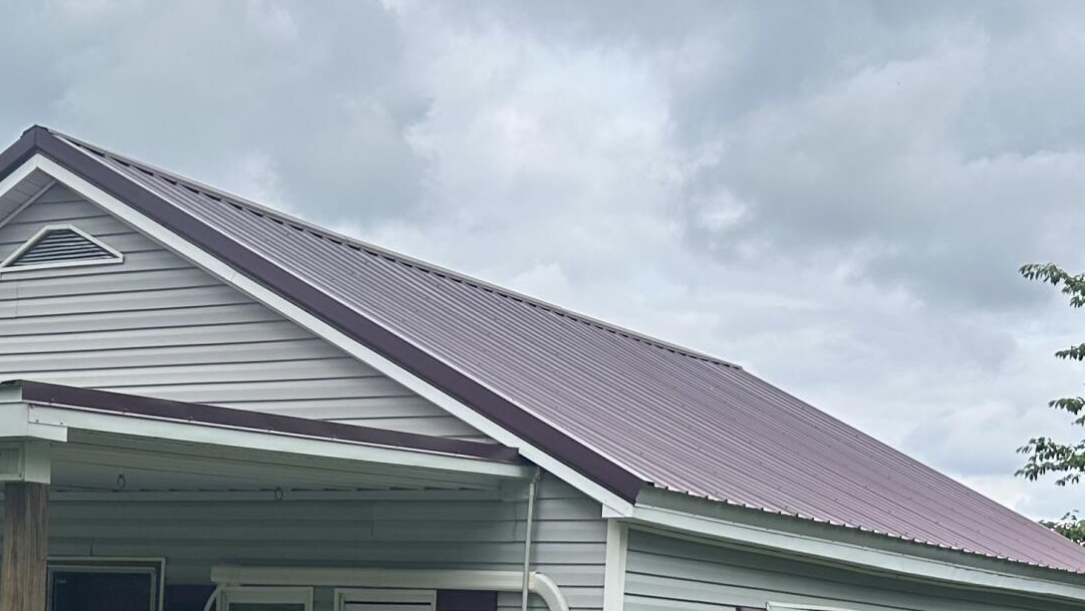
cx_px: 445
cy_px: 680
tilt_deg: -0.2
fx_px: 2072
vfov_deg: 16.3
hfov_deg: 29.3
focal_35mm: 72
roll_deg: -2.0
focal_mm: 6.86
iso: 80
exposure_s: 1/3861
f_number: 1.78
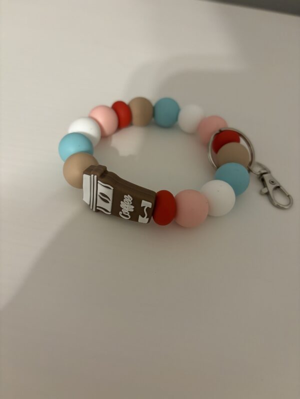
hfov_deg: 53.1
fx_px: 300
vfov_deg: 67.3
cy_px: 200
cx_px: 150
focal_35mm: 26
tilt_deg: -48.4
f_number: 1.6
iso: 400
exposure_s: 1/60
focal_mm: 5.96
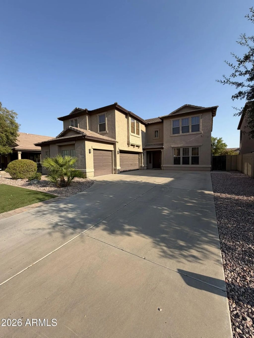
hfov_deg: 85.7
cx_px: 127
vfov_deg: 102.1
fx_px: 137
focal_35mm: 14
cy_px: 169
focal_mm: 2.22
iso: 32
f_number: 2.2
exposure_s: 1/770
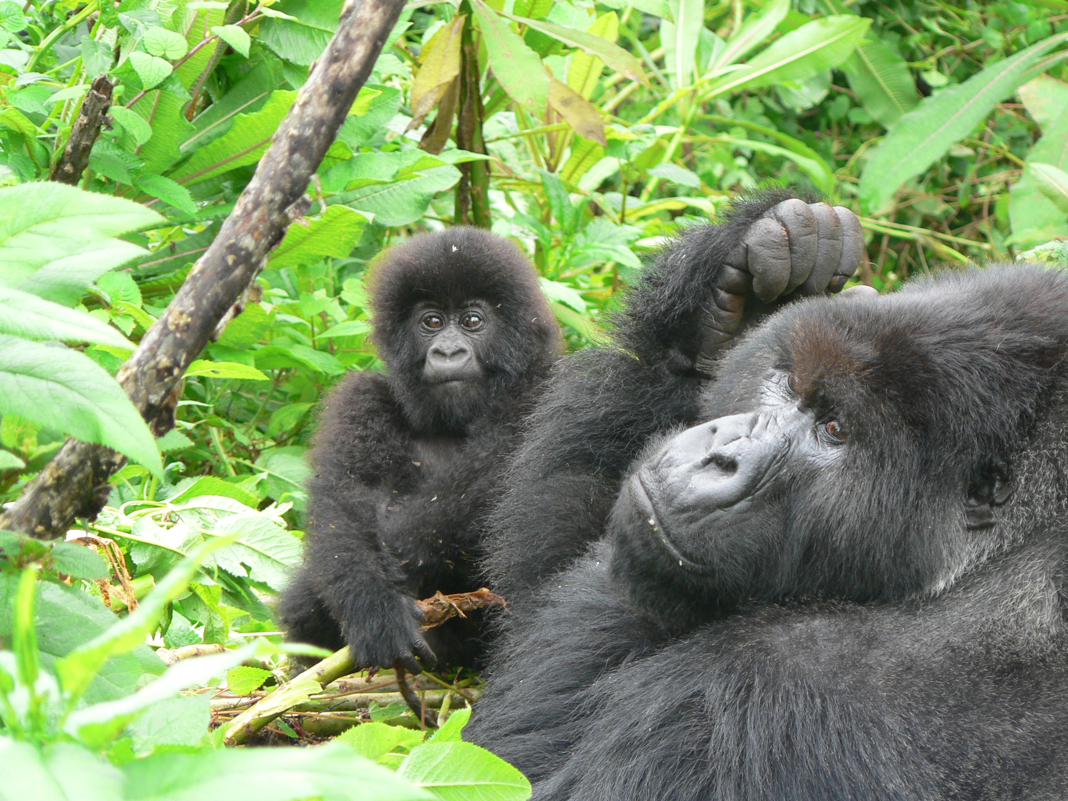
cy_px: 400
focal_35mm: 209
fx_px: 6448
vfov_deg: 7.1
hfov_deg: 9.5
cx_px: 534
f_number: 3.3
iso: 80
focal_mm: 34.8
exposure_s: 1/30
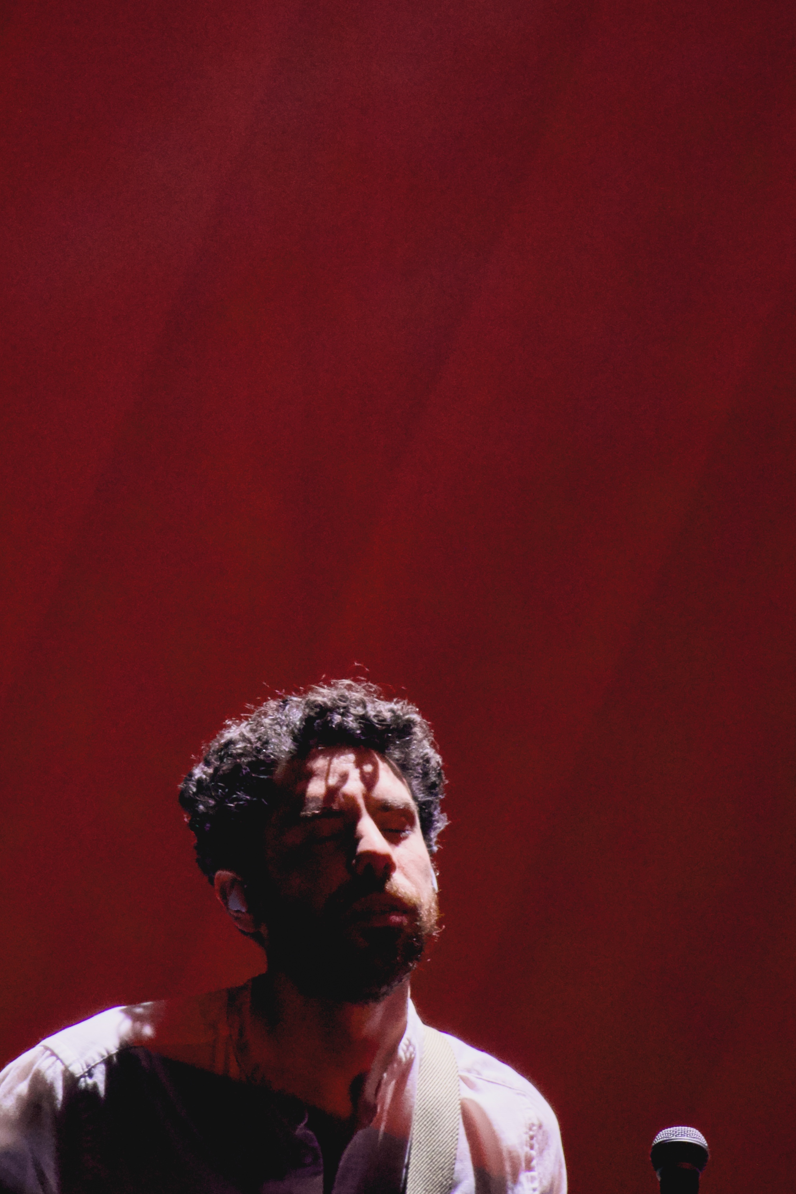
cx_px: 302
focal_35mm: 926
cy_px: 632
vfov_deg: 2.2
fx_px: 30703
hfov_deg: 1.5
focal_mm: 300
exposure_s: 1/250
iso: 3200
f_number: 5.6
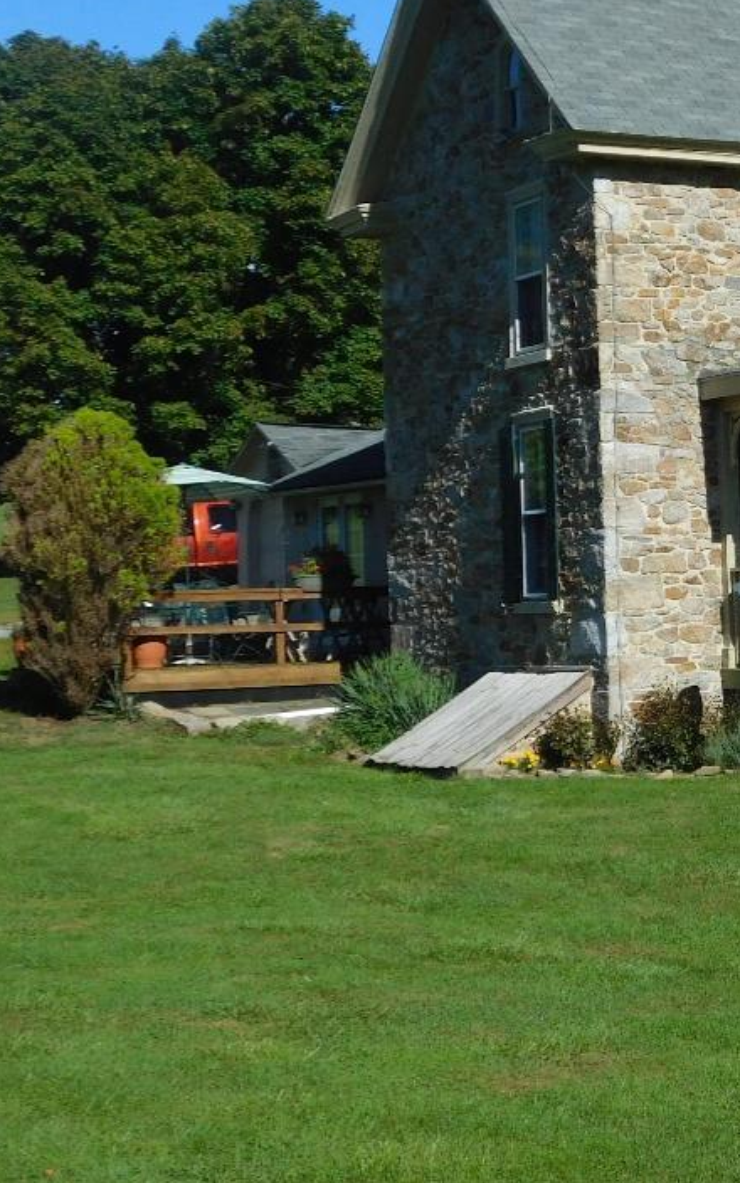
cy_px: 437
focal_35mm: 78
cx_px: 989
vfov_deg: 26.4
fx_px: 2517
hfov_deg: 15.8
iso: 125
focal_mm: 6.3
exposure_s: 1/500
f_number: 7
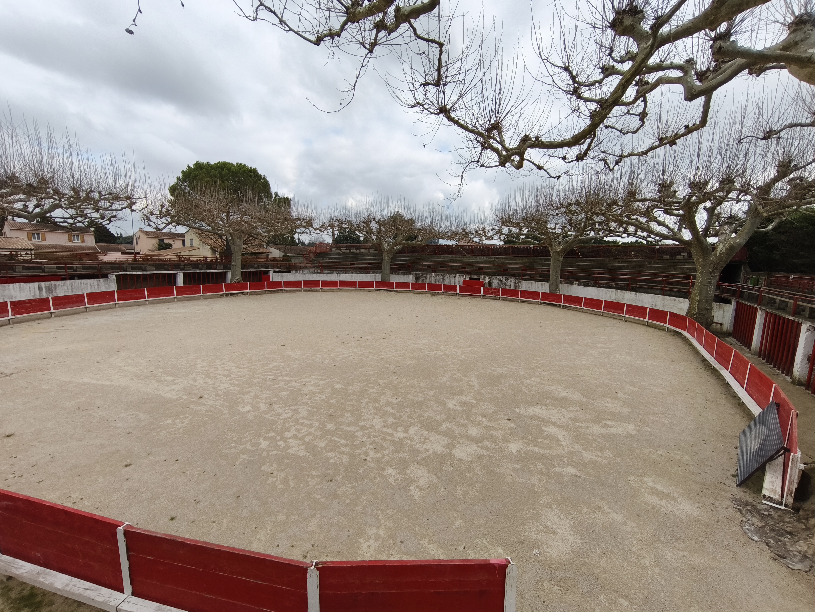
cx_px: 408
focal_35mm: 15
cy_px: 306
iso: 50
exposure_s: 1/850
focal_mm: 1.91
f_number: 2.2
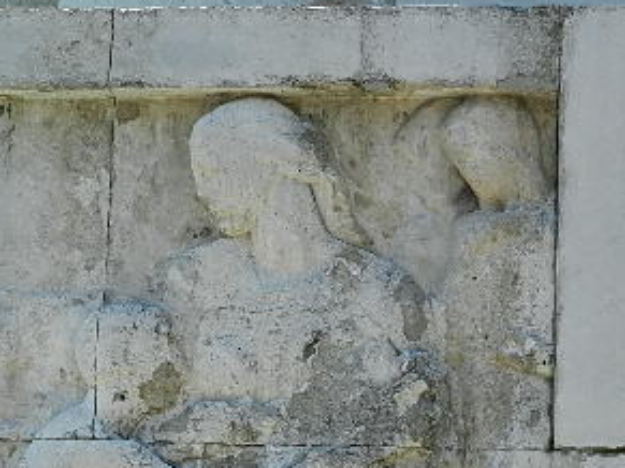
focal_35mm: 132
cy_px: 367
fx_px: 2382
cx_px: 118
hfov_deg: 14.9
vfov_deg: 11.2
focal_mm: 10.9
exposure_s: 1/640
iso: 160
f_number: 4.5
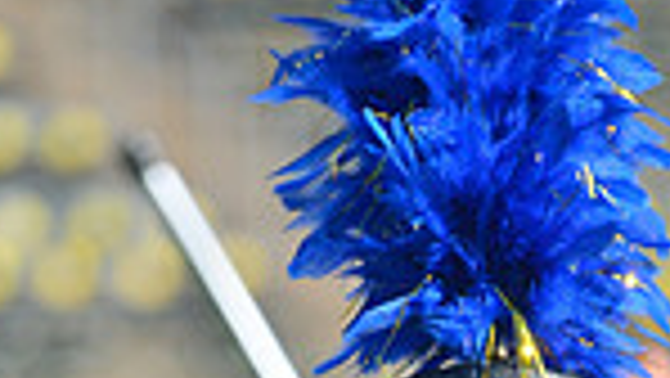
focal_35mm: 855
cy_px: 990
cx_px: 425
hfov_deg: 2.5
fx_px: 15198
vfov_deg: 1.4
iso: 125
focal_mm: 270
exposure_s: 1/640
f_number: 5.6
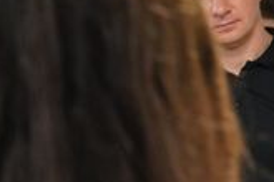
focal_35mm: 174
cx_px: 242
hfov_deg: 11.7
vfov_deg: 7.8
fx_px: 1324
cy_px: 235
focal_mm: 41
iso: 4000
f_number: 4.5
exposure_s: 1/320
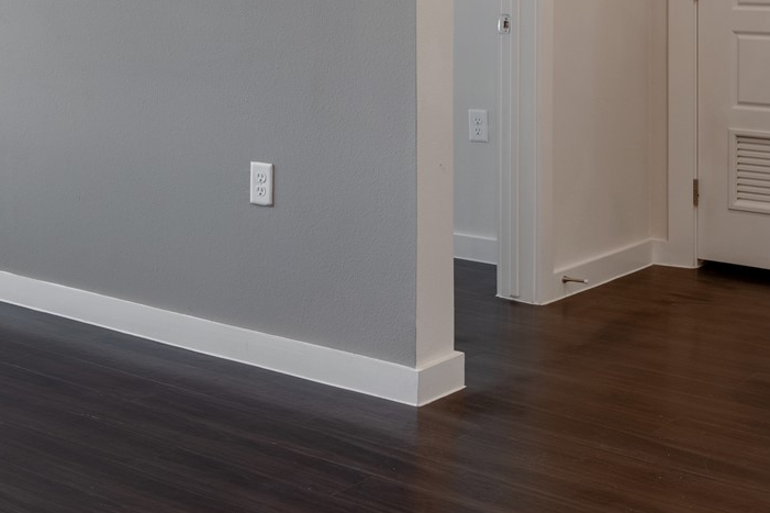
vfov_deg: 20.5
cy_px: -41
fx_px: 1359
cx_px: 44
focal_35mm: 64
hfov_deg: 30.0
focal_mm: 20.5
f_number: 8
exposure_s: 1/50
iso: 160
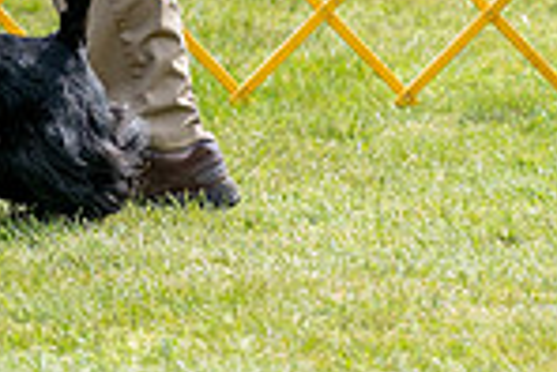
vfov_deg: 2.0
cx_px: -235
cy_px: -225
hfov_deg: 3.0
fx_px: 10531
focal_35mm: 680
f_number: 5.6
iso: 500
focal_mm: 143
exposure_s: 1/1250
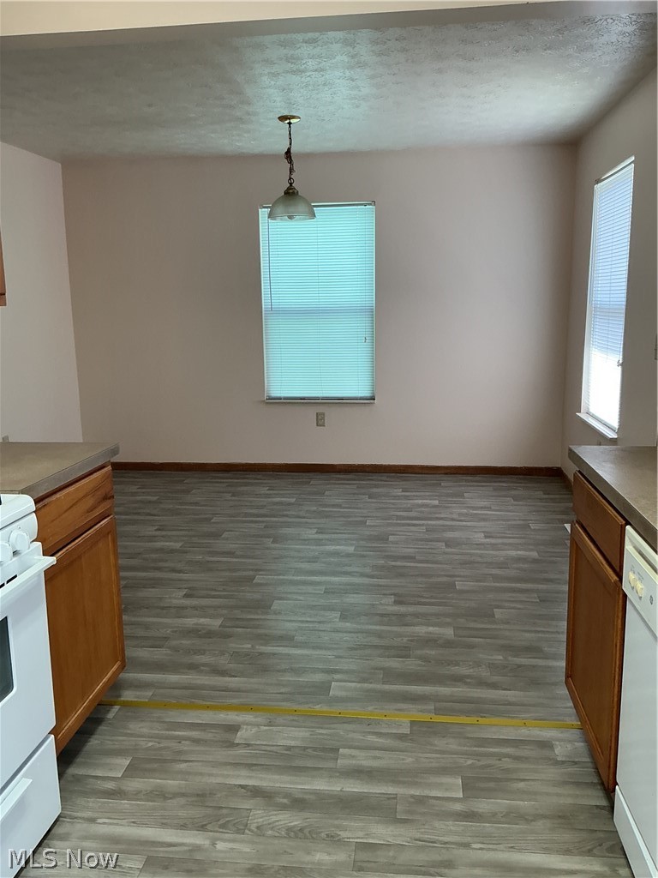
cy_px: 439
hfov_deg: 48.2
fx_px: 735
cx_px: 329
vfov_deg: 61.7
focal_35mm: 29
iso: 64
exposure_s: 1/60
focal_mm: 3
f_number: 1.8
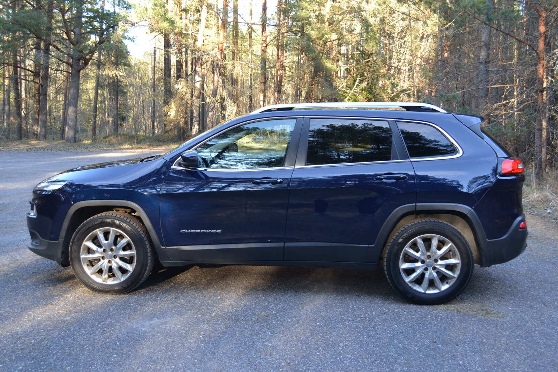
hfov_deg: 57.2
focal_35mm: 33
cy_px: 186
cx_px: 279
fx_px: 512
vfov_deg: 40.0
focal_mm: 22
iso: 400
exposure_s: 1/100
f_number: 5
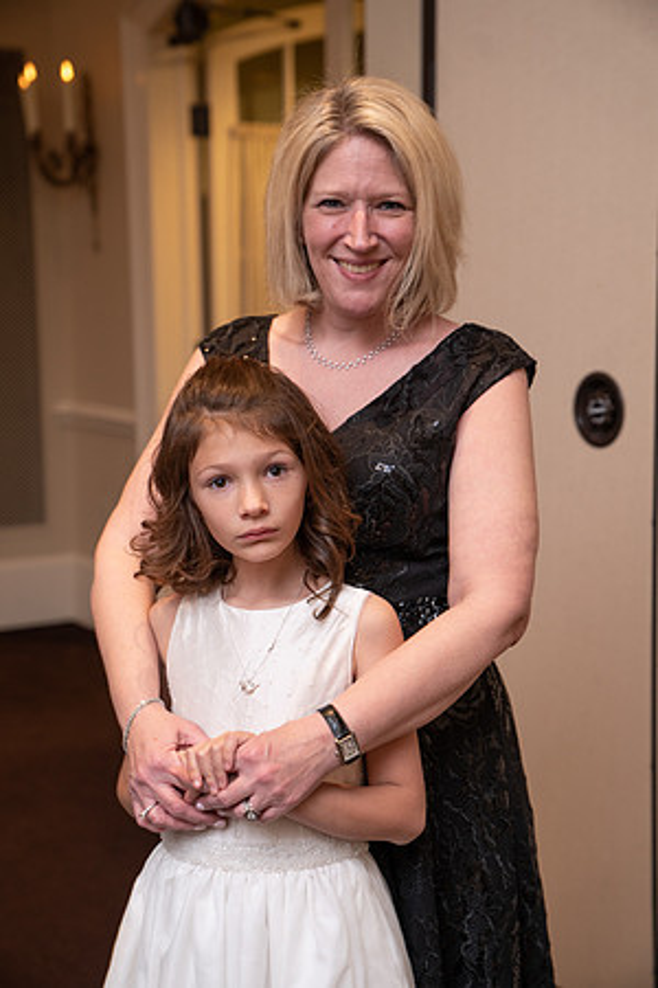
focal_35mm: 62
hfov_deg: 21.9
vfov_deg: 32.4
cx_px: 329
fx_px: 1700
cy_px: 494
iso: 800
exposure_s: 1/50
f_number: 3.5
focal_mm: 62
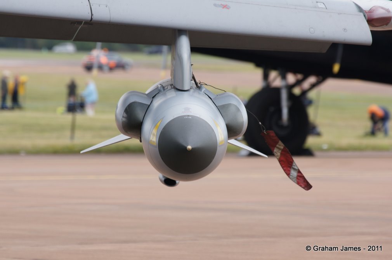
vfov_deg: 3.0
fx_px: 4894
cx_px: 196
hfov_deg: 4.6
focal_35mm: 450
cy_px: 130
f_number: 9
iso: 200
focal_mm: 300
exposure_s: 1/125
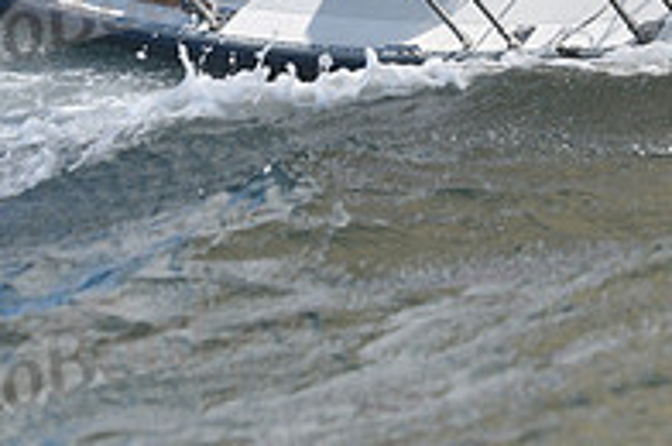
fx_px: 6411
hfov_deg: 6.0
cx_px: 490
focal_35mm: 344
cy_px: -208
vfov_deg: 4.0
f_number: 4.5
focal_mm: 116
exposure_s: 1/1250
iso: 250
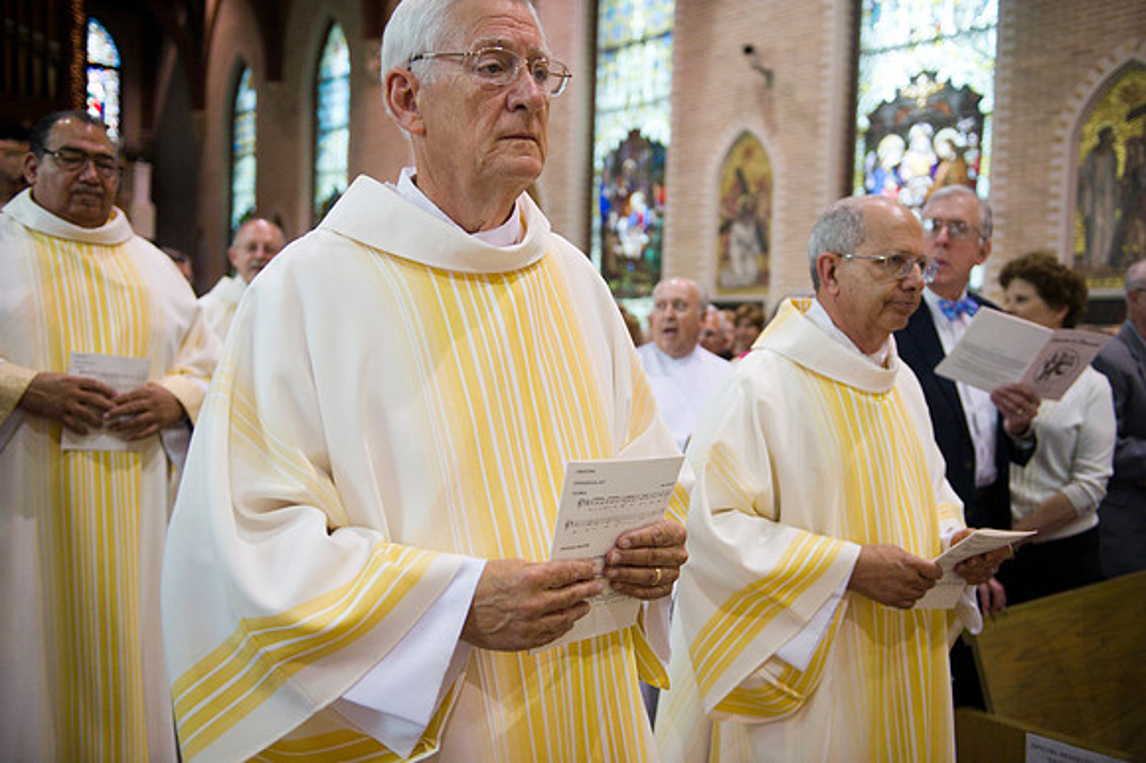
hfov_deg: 55.8
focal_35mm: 34
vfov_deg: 38.8
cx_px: 573
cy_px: 382
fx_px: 1082
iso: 2000
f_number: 2.8
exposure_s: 1/320
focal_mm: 34
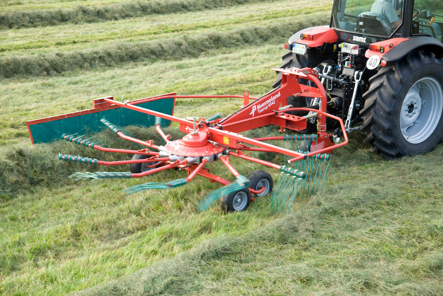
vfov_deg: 19.5
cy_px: 148
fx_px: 861
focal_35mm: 70
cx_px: 222
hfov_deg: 28.8
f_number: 6.3
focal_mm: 70
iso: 400
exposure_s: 1/125
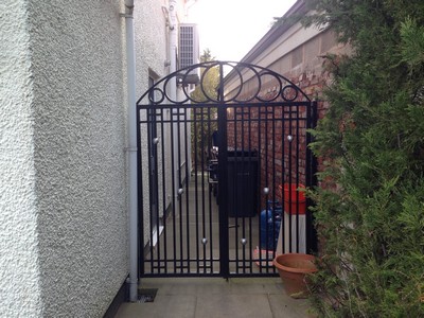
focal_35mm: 33
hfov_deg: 55.4
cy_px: 159
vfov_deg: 42.9
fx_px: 404
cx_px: 212
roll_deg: -0.7
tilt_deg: -5.1
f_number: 2.4
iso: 50
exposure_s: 1/179
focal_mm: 4.12
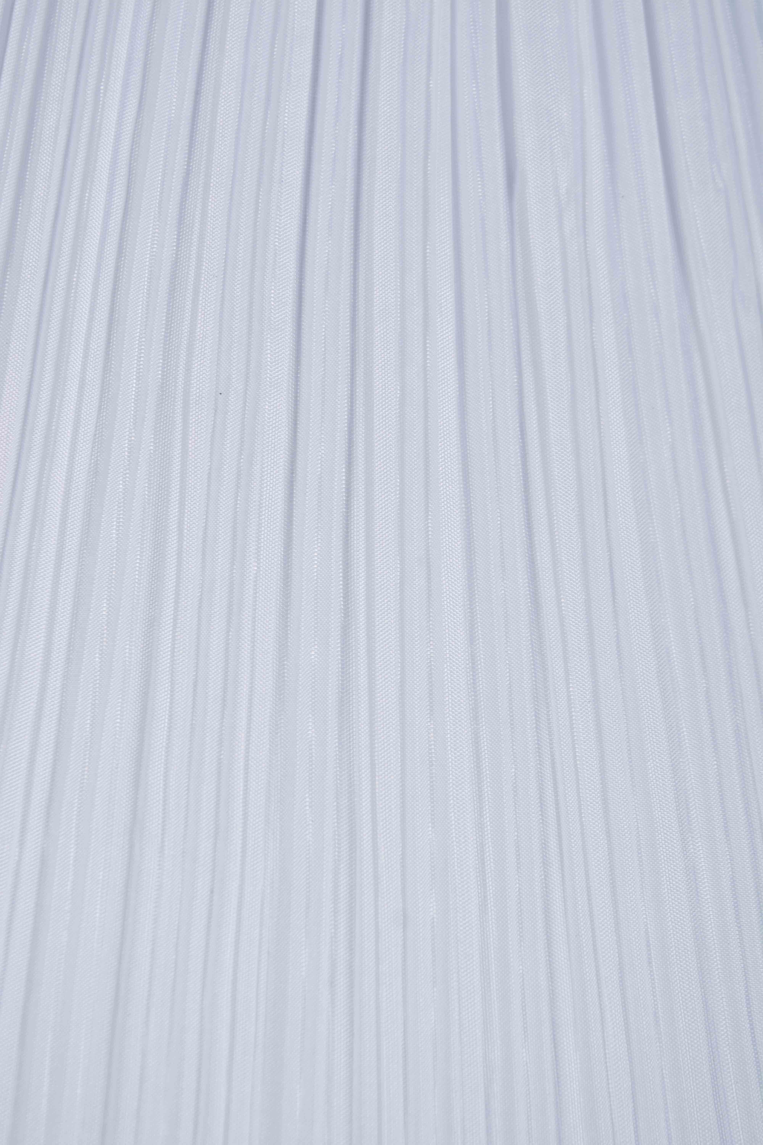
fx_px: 2623
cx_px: 382
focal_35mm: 82
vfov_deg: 24.6
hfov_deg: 16.6
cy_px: 572
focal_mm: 55
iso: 100
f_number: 8
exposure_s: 1/125
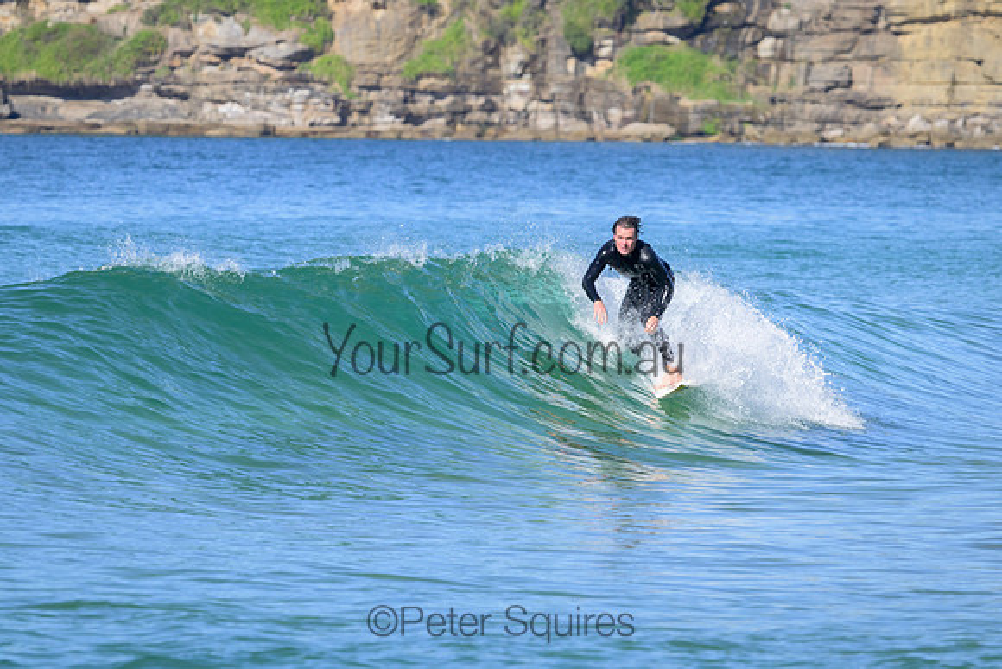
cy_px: 334
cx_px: 501
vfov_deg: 2.9
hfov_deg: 4.4
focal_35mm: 470
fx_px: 13084
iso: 1250
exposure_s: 1/2000
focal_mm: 470
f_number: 10
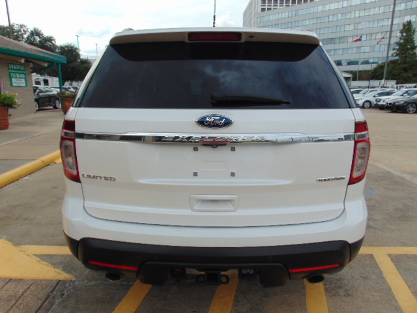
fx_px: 301
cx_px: 208
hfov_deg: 69.4
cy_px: 156
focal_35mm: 25
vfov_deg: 54.9
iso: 80
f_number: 7.7
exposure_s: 1/200
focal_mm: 4.5
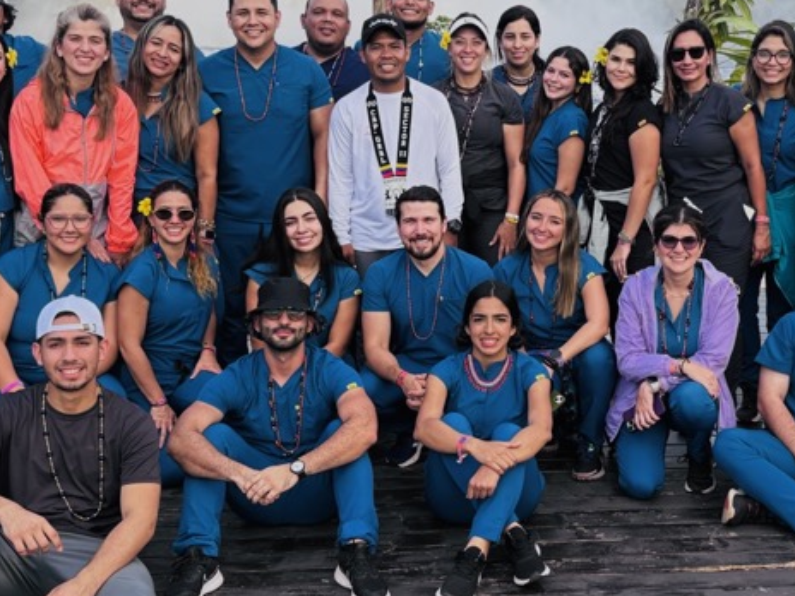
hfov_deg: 34.0
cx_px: 540
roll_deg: -0.9
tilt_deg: -8.8
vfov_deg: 26.1
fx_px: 1286
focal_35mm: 56
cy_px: 255
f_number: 1.6
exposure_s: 1/673
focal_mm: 5.96
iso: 64
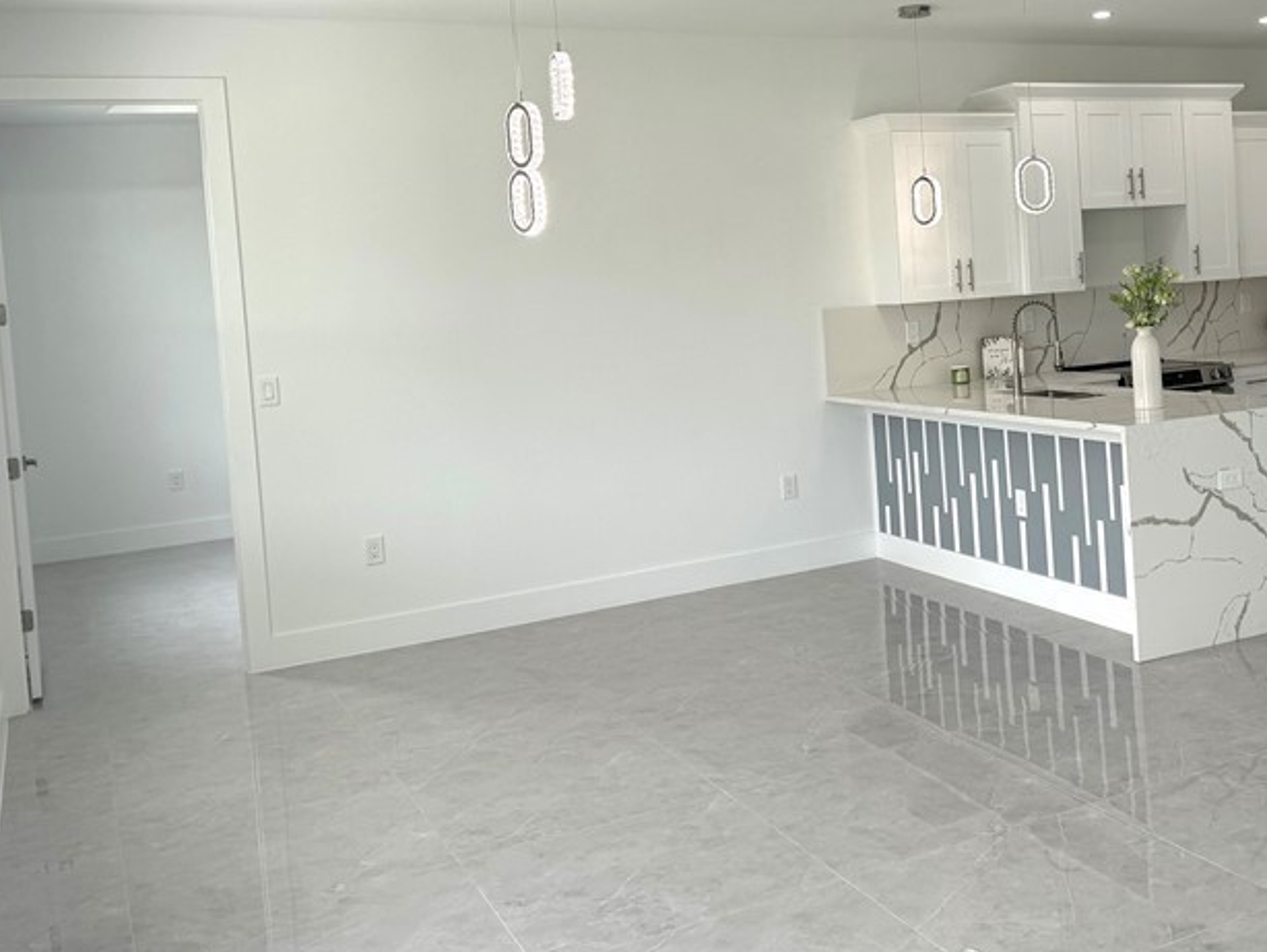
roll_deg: +3.6
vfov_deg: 35.5
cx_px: 941
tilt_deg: -2.2
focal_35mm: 40
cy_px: 297
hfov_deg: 45.3
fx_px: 1465
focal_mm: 6.76
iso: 80
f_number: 1.78
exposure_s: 1/341
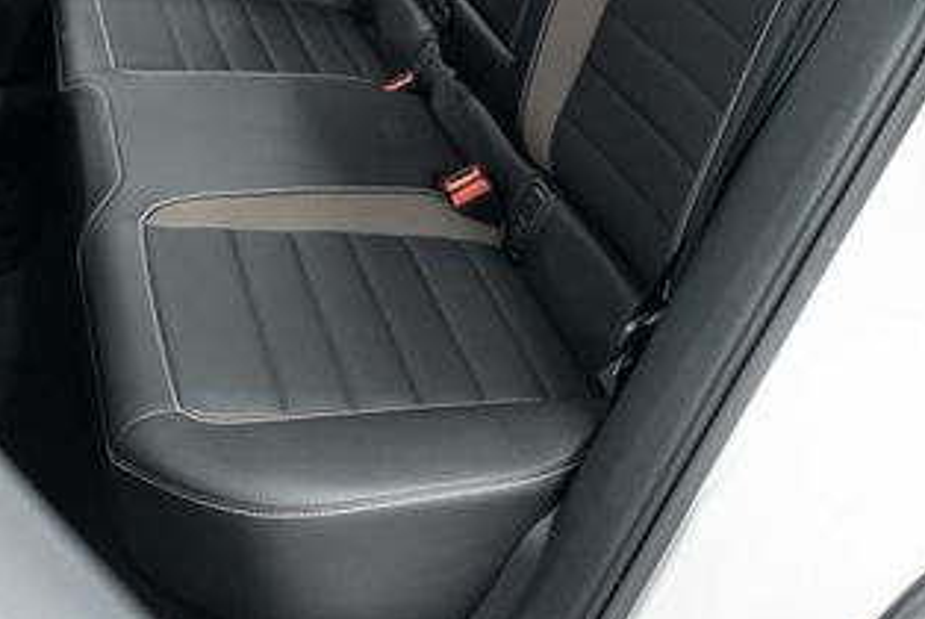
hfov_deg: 34.9
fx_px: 1466
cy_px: 13
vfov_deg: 23.0
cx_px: 371
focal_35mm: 57
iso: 800
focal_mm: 28
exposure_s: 1/40
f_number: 3.2
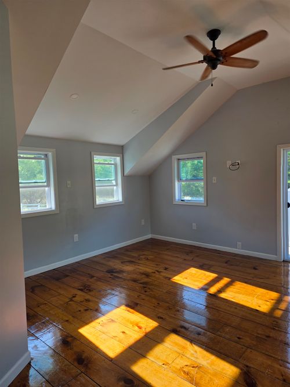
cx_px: 145
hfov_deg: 58.9
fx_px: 257
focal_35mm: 23
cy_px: 194
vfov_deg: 73.9
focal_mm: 6.25
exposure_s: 1/180
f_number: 1.7
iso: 32
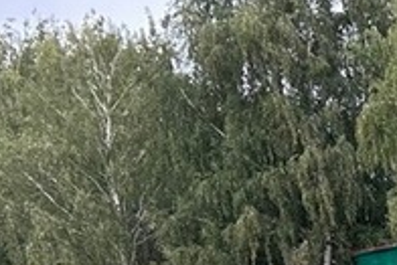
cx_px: 733
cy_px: 635
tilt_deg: -9.4
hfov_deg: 13.0
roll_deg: +6.9
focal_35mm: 141
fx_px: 1556
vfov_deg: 8.8
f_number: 1.5
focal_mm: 5.7
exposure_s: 1/397
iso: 50
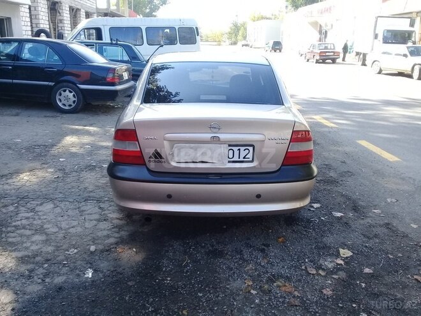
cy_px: 158
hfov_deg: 58.4
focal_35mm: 31
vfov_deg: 45.4
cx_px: 210
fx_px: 377
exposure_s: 1/173
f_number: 2.2
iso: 50
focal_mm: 3.3
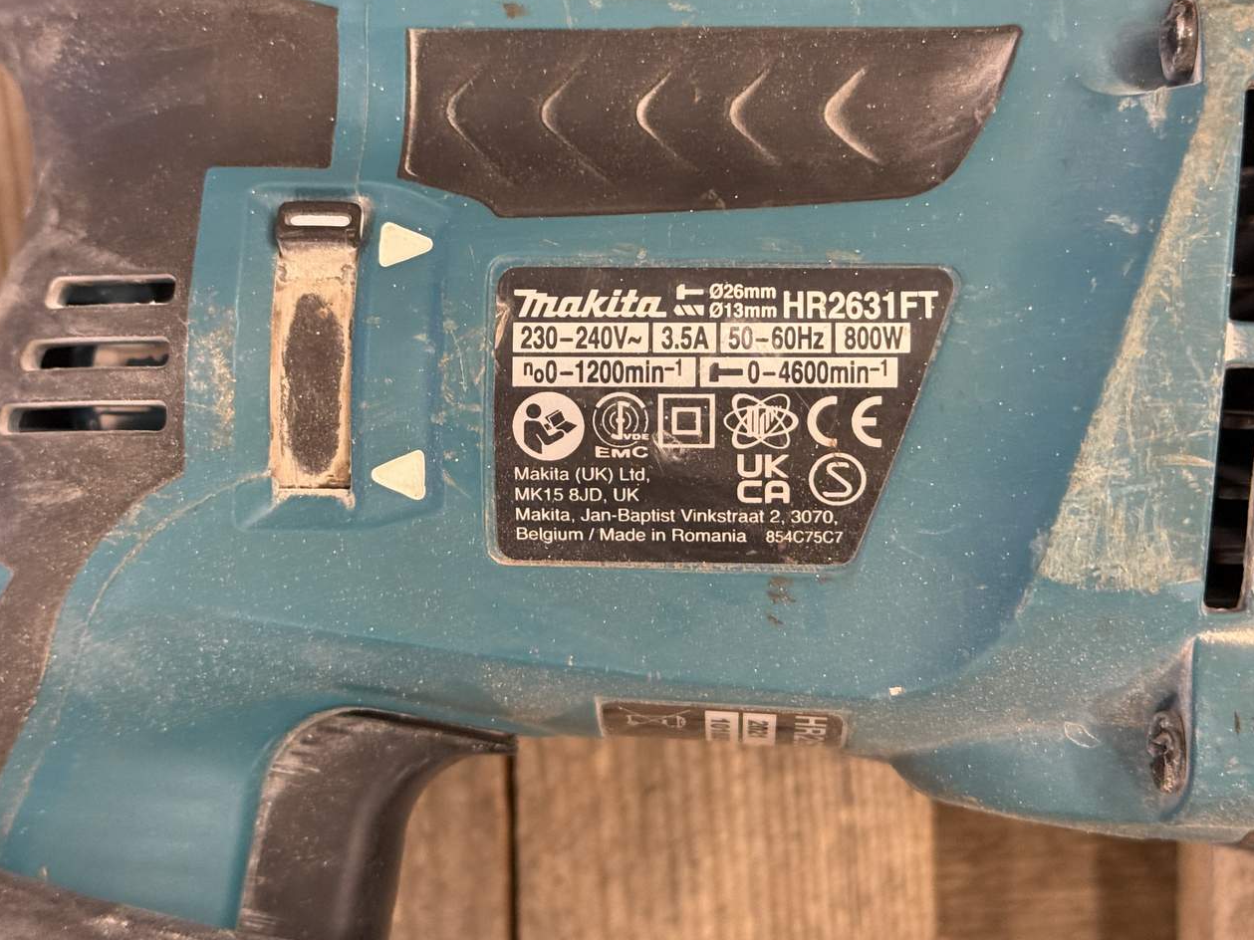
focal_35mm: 61
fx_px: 2210
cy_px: 422
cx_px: 634
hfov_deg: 31.7
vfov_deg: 24.0
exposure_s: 1/50
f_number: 1.78
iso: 250
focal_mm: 6.76
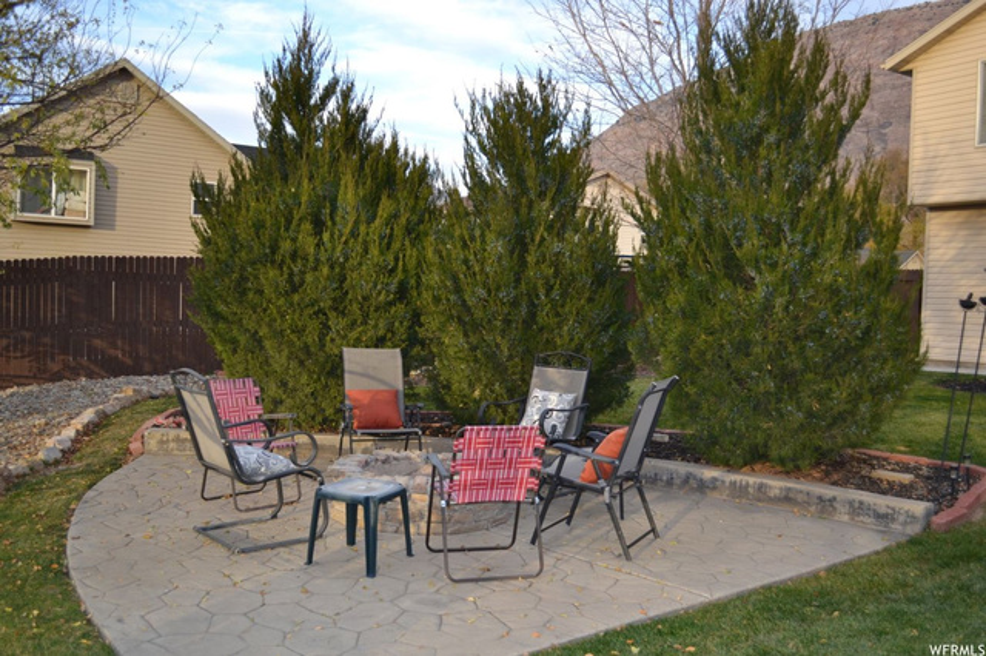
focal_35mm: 33
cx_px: 493
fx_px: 903
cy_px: 328
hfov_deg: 57.2
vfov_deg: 39.9
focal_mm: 22
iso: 140
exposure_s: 1/125
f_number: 4
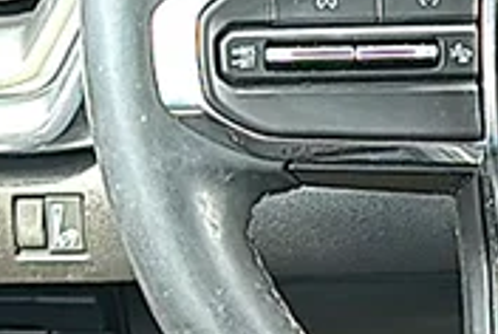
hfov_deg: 10.4
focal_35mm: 190
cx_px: 772
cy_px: -4
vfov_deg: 7.2
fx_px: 2633
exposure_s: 1/89
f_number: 1.78
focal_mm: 6.86
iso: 64
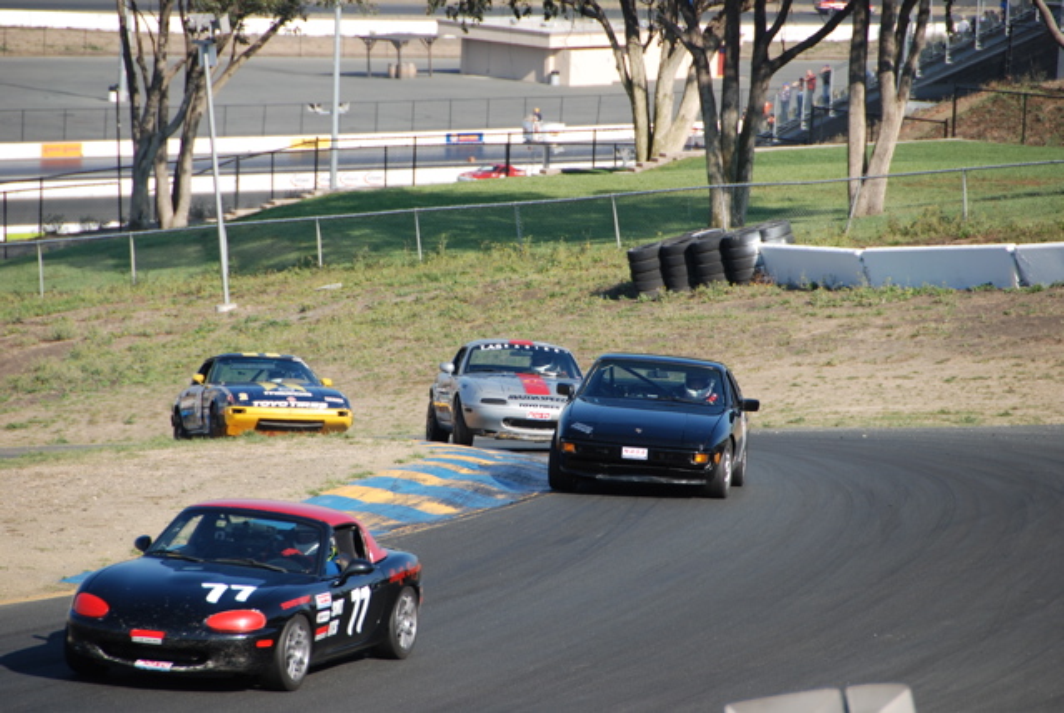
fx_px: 8879
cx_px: 532
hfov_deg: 6.9
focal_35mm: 300
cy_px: 356
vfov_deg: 4.6
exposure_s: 1/640
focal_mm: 200
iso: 200
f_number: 5.6
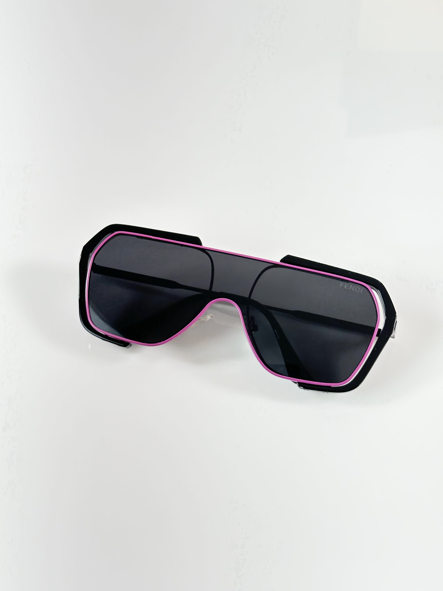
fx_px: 819
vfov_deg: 39.7
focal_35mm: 48
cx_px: 222
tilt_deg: -53.1
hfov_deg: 30.3
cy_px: 296
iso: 100
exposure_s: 1/100
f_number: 1.78
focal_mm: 6.86
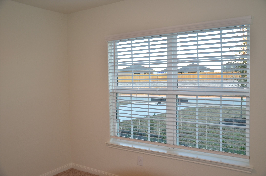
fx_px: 232
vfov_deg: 41.5
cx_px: 133
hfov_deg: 59.6
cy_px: 88
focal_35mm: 32
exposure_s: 1/80
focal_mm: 21
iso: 400
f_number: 3.8
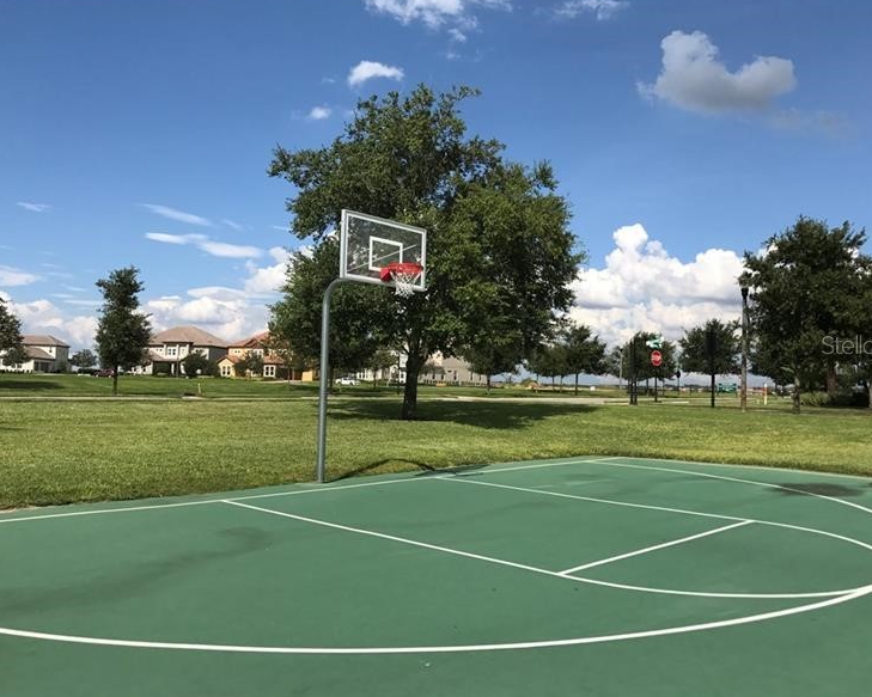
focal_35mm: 30
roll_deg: -1.3
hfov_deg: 58.8
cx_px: 456
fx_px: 774
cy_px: 344
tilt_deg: +4.6
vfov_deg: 48.5
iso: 20
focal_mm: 3.99
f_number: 1.8
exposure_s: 1/3690
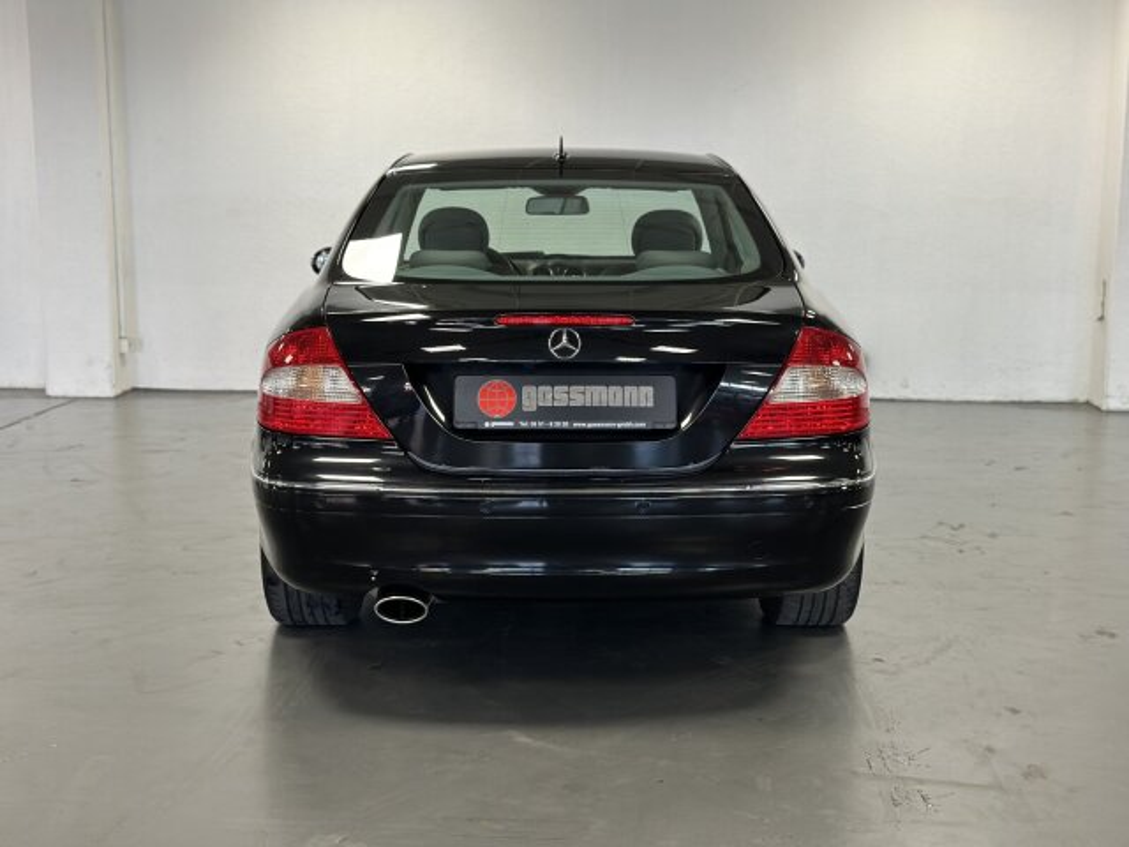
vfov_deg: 30.3
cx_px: 564
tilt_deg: -9.0
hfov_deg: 39.7
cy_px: 424
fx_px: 1566
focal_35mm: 48
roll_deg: -0.8
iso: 125
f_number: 1.78
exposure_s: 1/73
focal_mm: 6.86
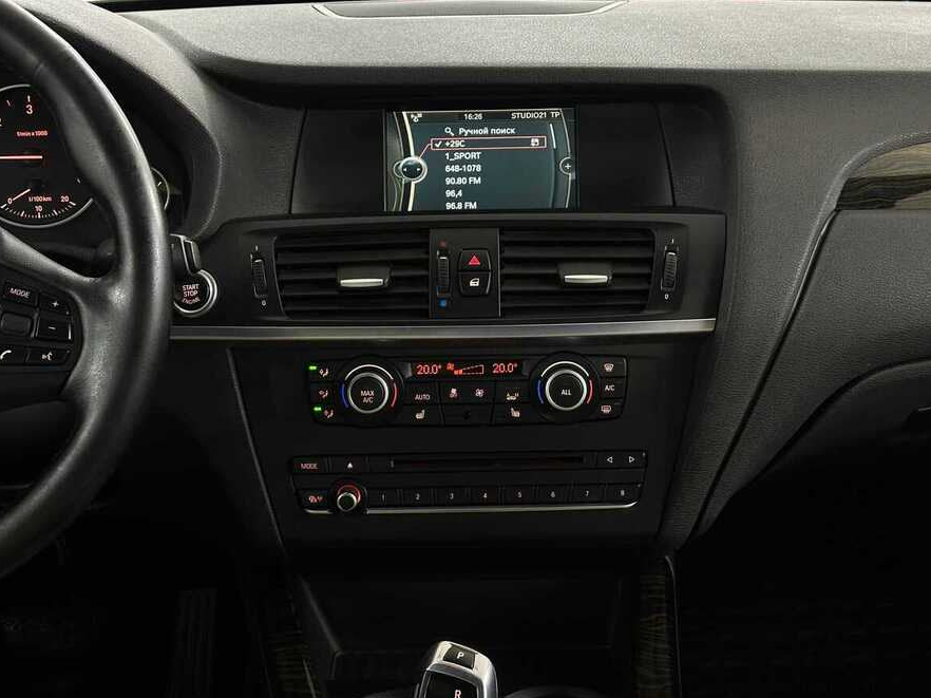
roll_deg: +0.4
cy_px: 355
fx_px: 1318
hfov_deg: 38.9
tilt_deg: -23.0
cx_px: 464
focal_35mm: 49
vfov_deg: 29.7
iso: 200
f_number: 1.78
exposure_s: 1/33
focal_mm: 6.86
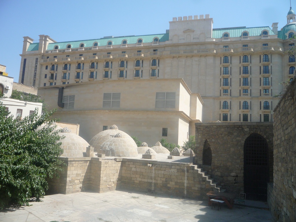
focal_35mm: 30
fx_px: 257
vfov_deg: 46.8
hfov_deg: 60.0
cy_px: 111
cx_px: 148
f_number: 4.5
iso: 100
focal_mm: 5.2
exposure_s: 1/400
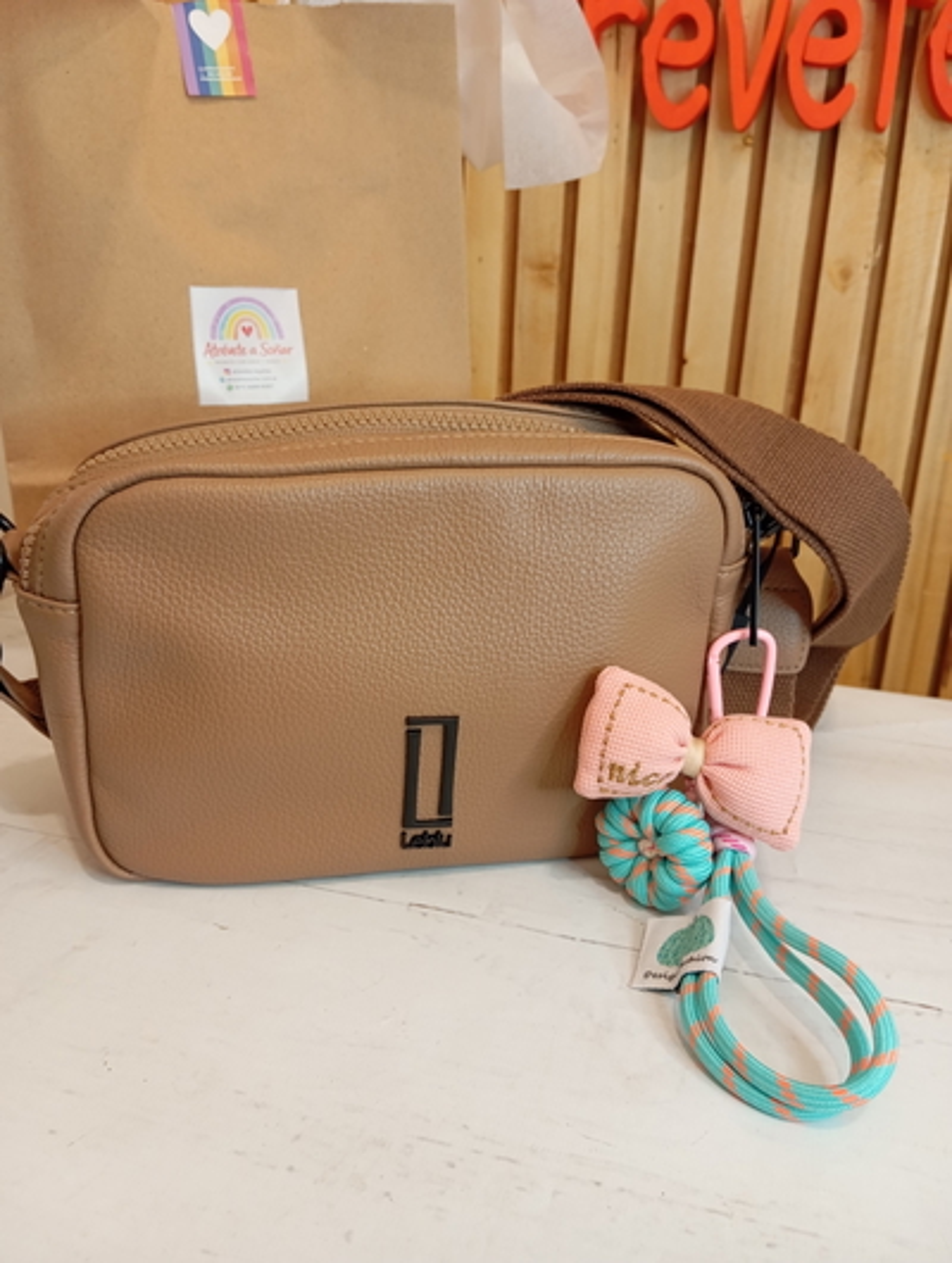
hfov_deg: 49.9
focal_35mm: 28
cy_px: 632
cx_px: 476
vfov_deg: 63.4
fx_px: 1024
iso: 881
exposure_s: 1/33.3
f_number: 1.8
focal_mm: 4.22
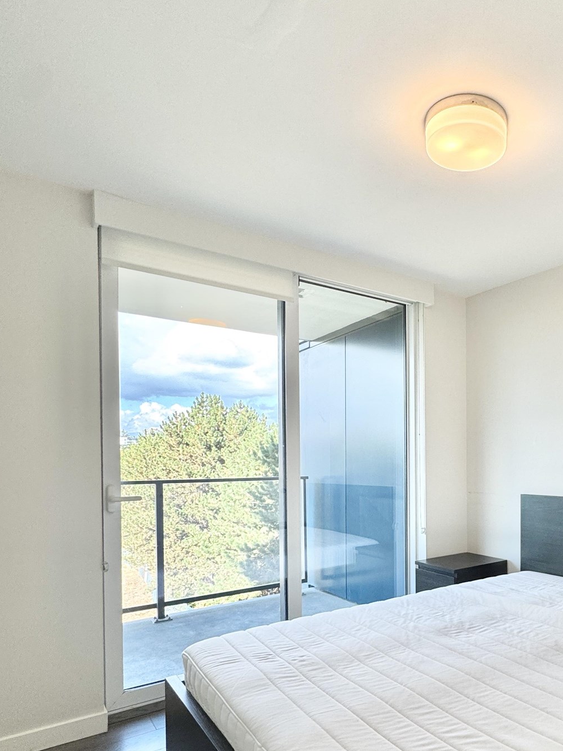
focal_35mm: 24
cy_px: 468
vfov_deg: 70.5
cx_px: 449
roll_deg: +0.1
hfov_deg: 53.1
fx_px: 520
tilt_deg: -0.4
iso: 80
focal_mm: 2.22
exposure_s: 1/120
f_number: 2.2
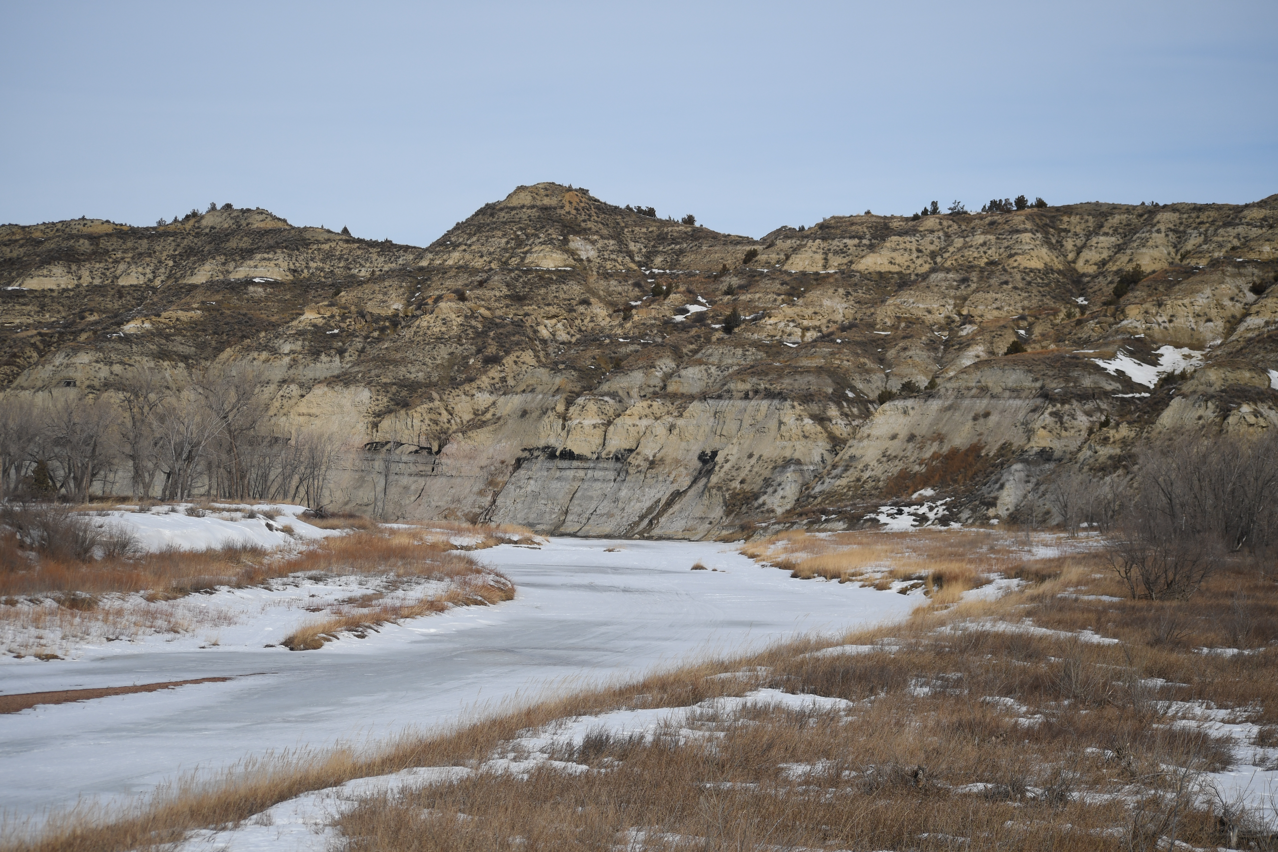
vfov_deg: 13.0
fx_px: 3727
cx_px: 639
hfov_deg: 19.5
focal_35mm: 105
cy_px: 426
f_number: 4.5
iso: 125
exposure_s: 1/2500
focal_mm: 70
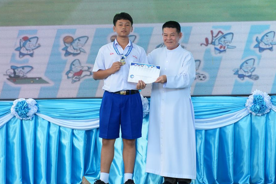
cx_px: 139
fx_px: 1725
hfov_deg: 9.1
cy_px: 85
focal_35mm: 225
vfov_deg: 6.1
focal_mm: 120
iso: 1000
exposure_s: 1/125
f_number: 5.6
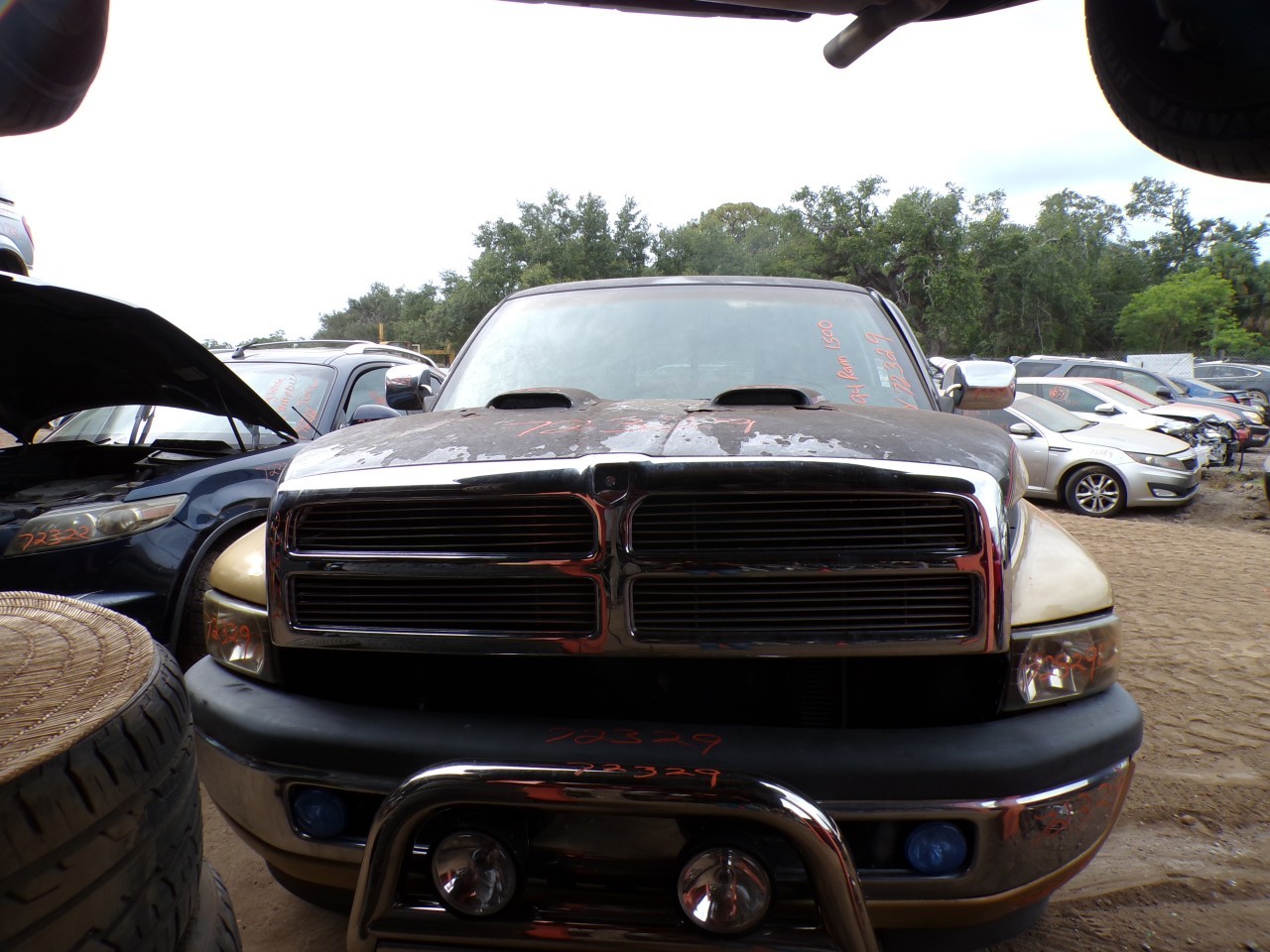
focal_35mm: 24
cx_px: 635
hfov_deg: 71.6
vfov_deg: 56.8
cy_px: 476
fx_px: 881
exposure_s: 1/210
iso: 100
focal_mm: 4.3
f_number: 4.4
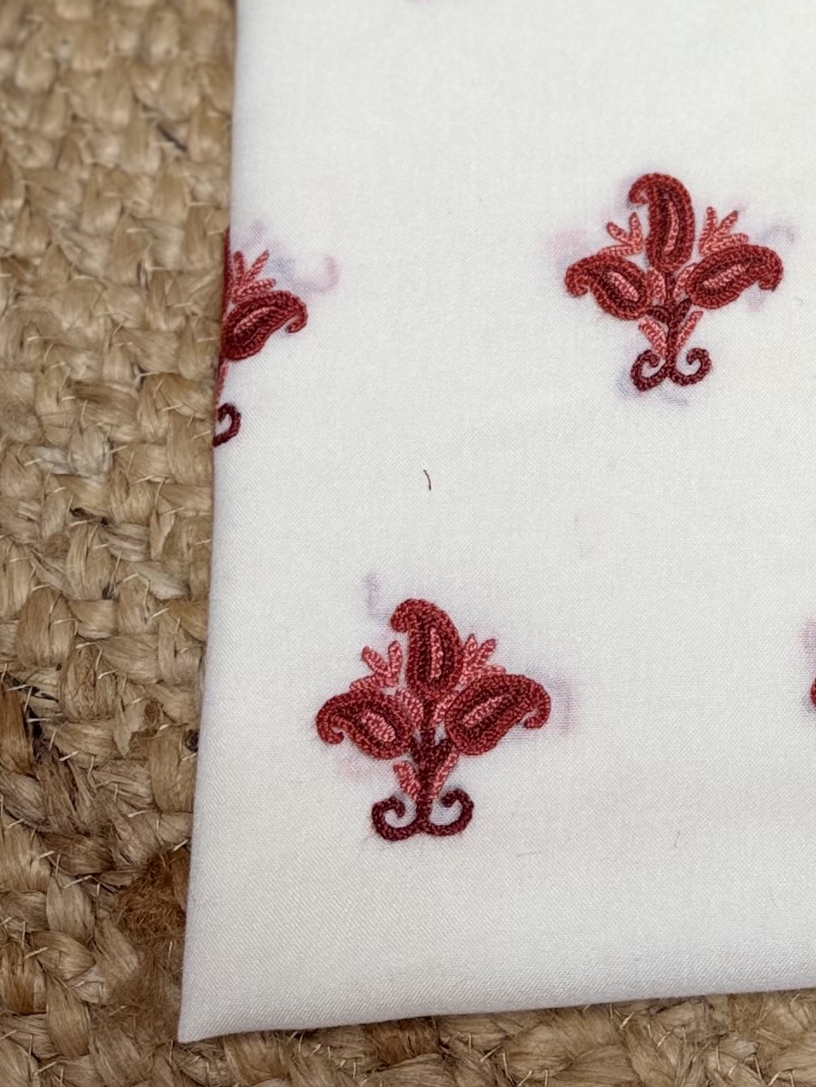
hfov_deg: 18.3
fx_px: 2420
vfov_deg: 23.6
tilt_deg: -68.4
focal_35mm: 77
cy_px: -131
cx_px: 947
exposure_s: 1/121
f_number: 1.78
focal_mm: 6.76
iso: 50
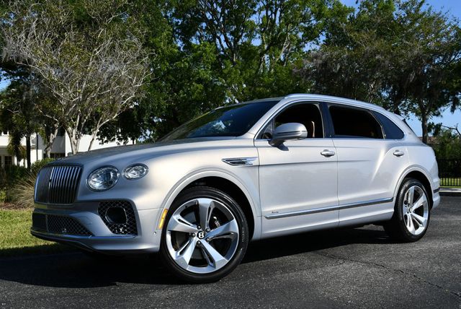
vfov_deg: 33.5
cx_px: 230
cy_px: 154
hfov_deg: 48.4
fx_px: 513
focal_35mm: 40
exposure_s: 1/320
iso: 100
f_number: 9
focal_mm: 20
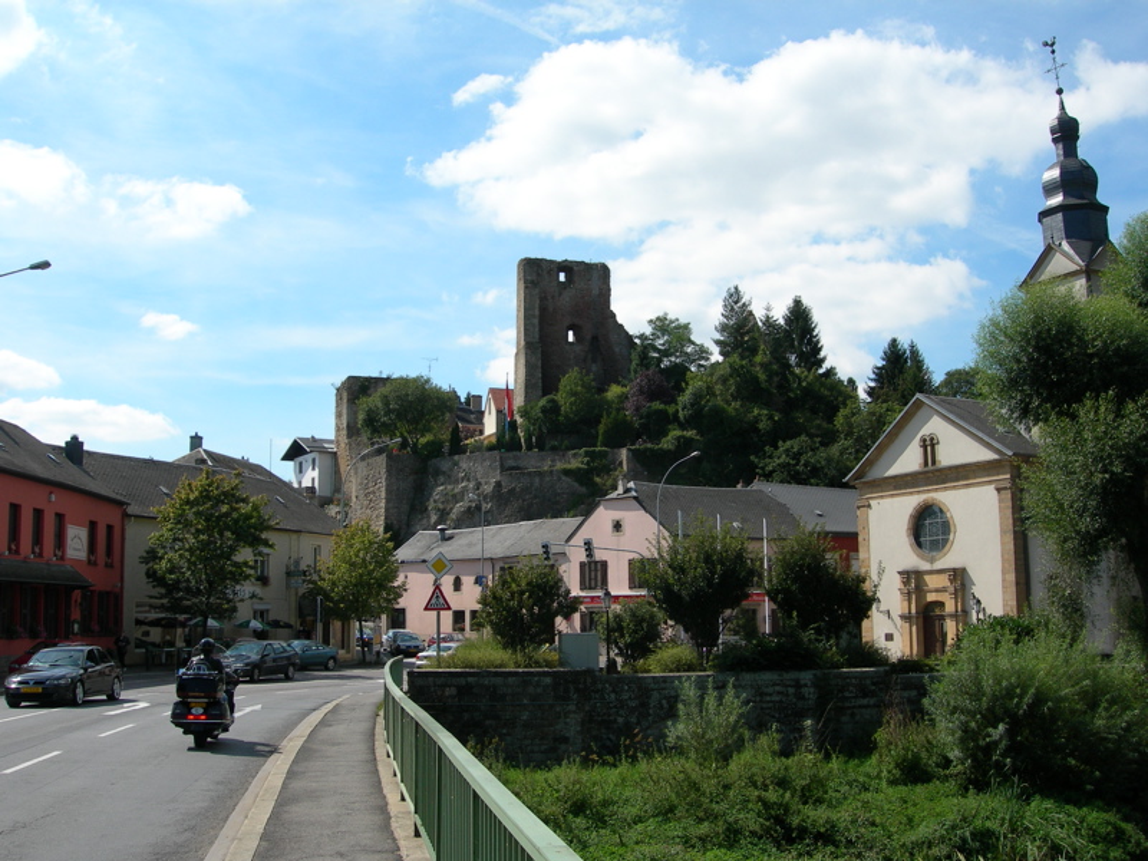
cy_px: 430
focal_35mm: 38
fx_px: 1260
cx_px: 574
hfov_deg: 49.0
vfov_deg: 37.7
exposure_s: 1/556
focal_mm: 7.8
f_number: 4.8
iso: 50
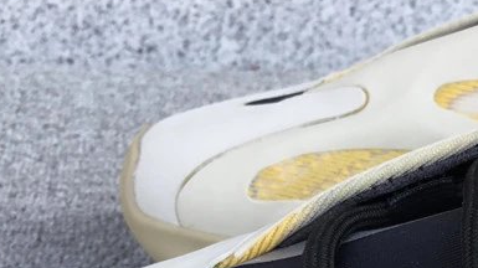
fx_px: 1001
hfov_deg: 26.4
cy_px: 403
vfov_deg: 14.3
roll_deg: -4.1
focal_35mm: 79
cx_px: 385
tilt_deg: -33.3
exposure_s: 1/188
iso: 25
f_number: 2.4
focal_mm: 3.3
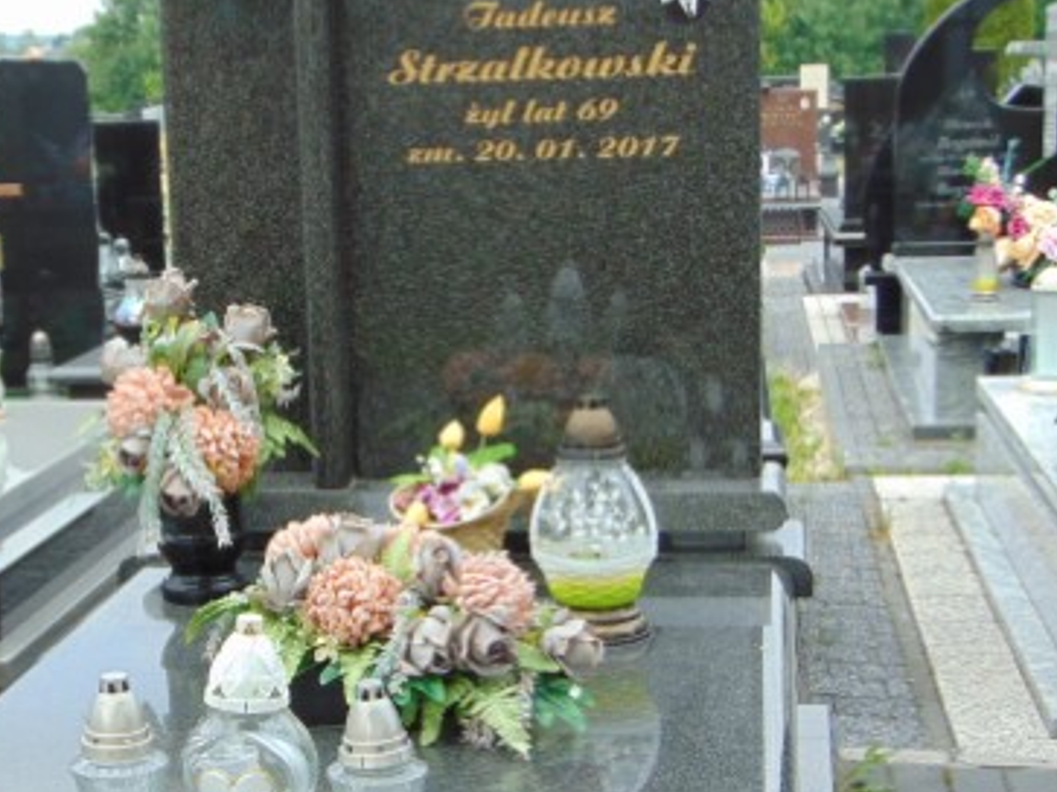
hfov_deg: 26.2
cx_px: 332
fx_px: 2259
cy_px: 530
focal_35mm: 74
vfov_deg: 19.8
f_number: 3.3
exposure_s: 1/320
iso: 80
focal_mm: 7.6
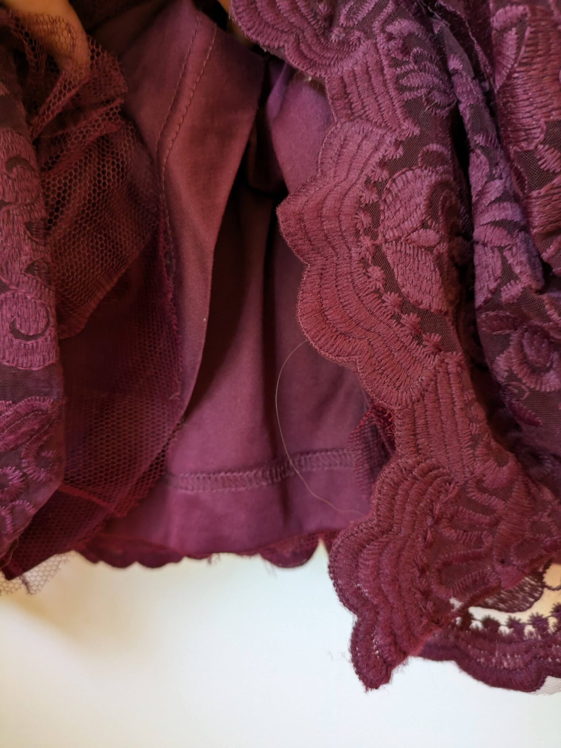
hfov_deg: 54.9
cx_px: 280
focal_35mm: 25
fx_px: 540
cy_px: 374
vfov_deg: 69.4
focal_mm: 5.43
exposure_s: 1/30
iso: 203
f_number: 1.89
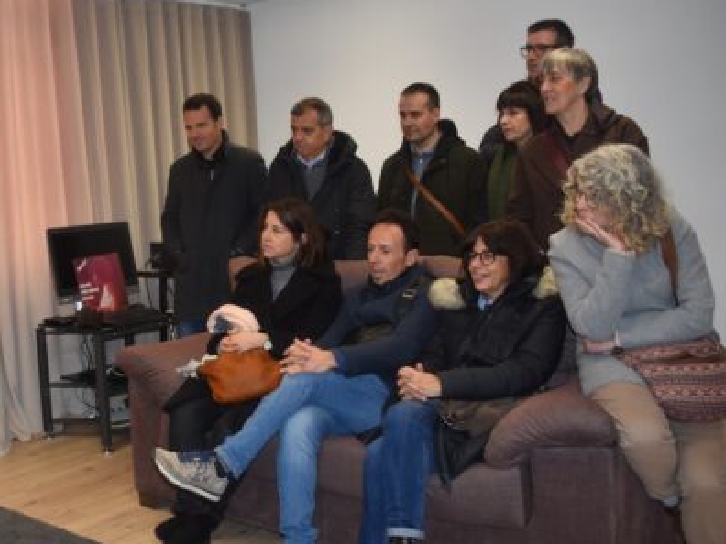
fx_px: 881
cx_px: 141
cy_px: 263
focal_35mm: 42
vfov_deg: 34.3
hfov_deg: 42.7
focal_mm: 18
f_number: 3.5
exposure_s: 1/60
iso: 500
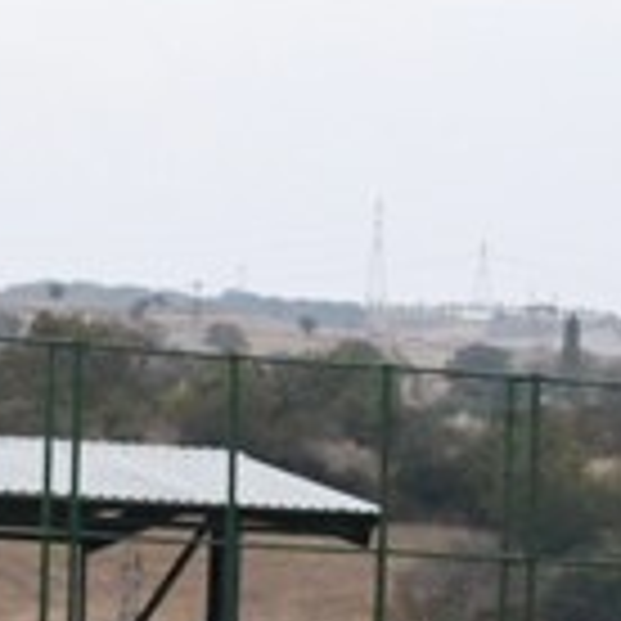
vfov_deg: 3.7
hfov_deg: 3.7
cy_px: 893
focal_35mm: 474
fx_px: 9621
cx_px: -144
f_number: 14
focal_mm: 80
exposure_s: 1/3200
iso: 12800
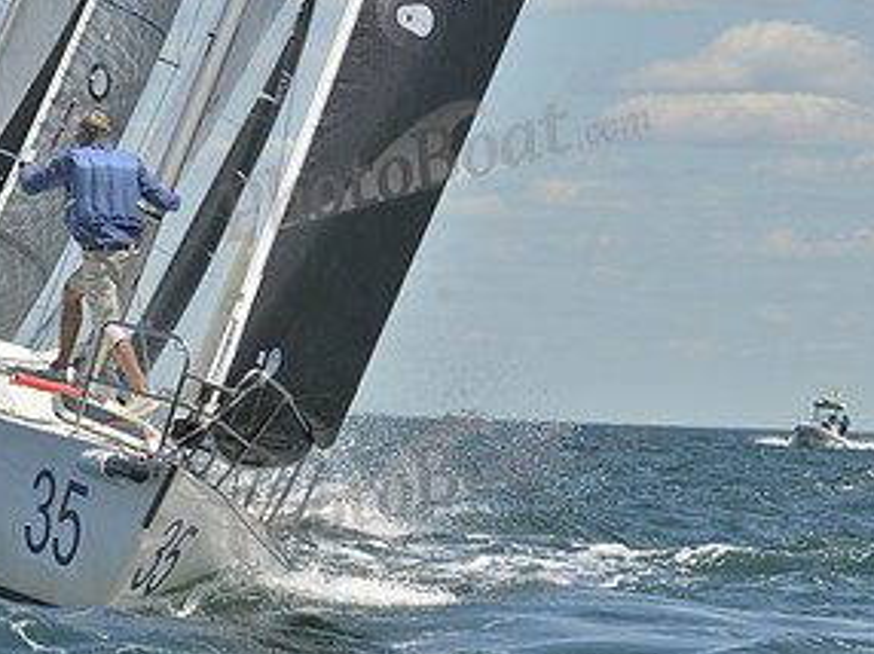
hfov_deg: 4.8
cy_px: 365
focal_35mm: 410
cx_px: 64
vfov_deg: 3.6
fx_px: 10343
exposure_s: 1/800
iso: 280
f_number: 9
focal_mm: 210
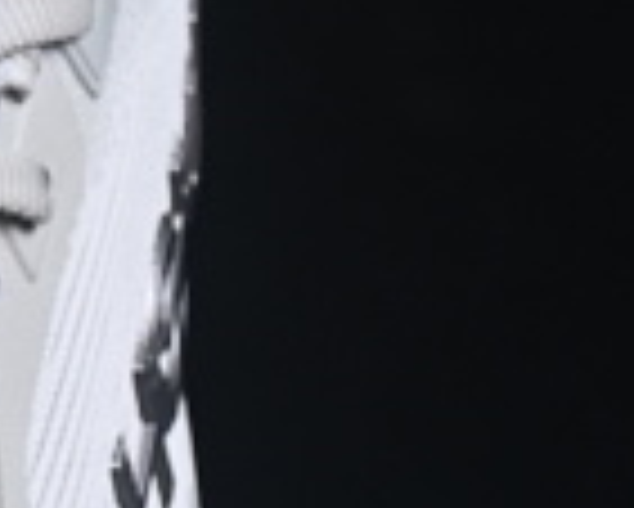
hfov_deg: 3.5
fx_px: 10121
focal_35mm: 539
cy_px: 697
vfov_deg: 2.9
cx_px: -881
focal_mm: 50
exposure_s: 1/80
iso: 160
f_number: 8
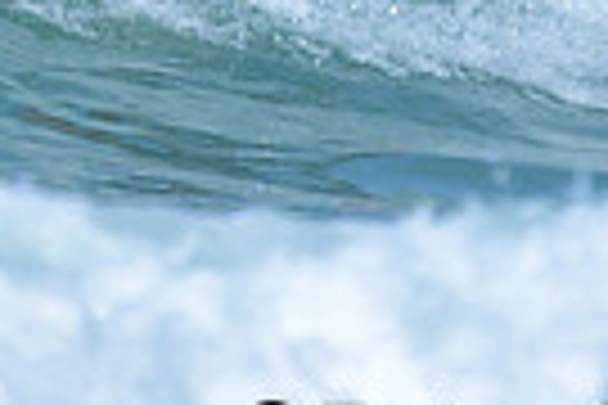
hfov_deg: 0.4
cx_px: 394
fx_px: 79743
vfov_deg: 0.3
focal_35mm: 4722
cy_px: -544
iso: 250
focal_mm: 800
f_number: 6.3
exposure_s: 1/2000
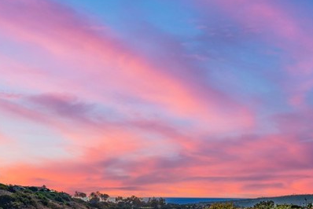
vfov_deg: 34.4
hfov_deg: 53.0
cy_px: 197
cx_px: 174
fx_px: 313
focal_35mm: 36
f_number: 7.1
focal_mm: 14
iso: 160
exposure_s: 1/4000
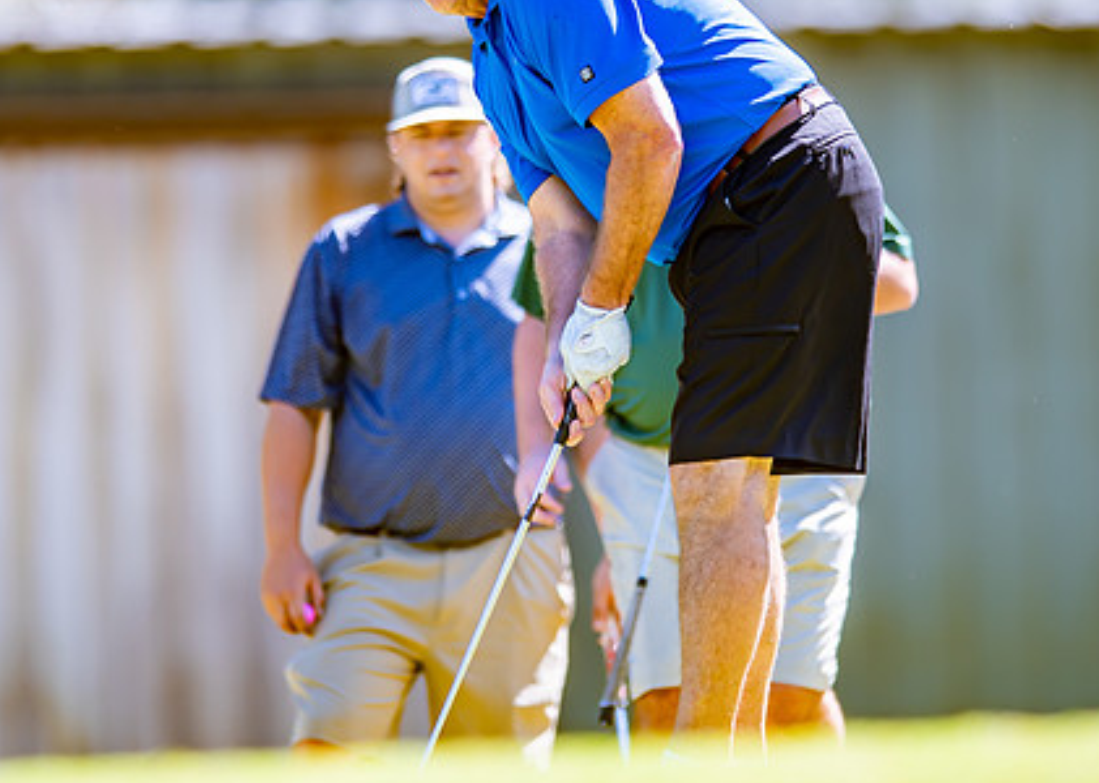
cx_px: 524
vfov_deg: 2.3
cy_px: 295
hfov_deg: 3.2
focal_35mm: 628
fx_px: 19586
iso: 100
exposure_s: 1/640
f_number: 2.8
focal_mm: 400
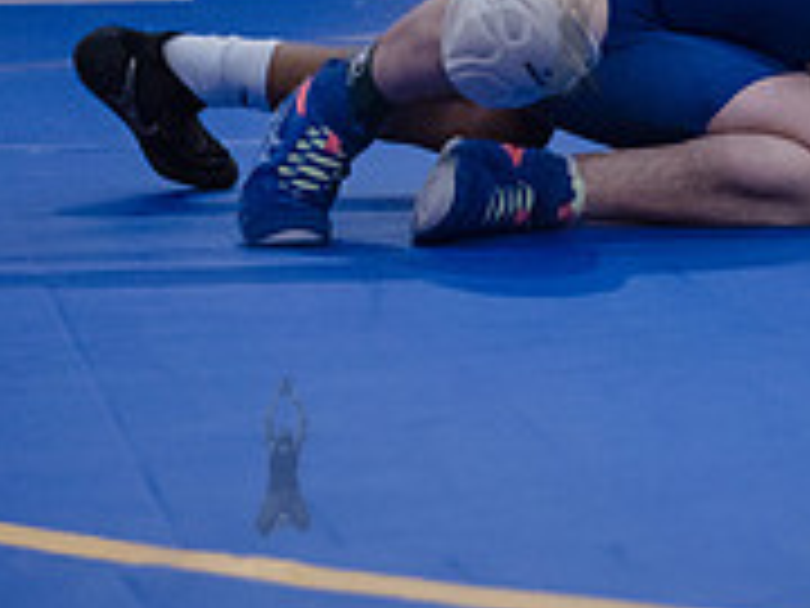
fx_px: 5078
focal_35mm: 217
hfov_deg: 8.9
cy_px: -200
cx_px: 1152
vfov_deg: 6.8
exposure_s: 1/400
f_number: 3.2
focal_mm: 70
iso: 8000
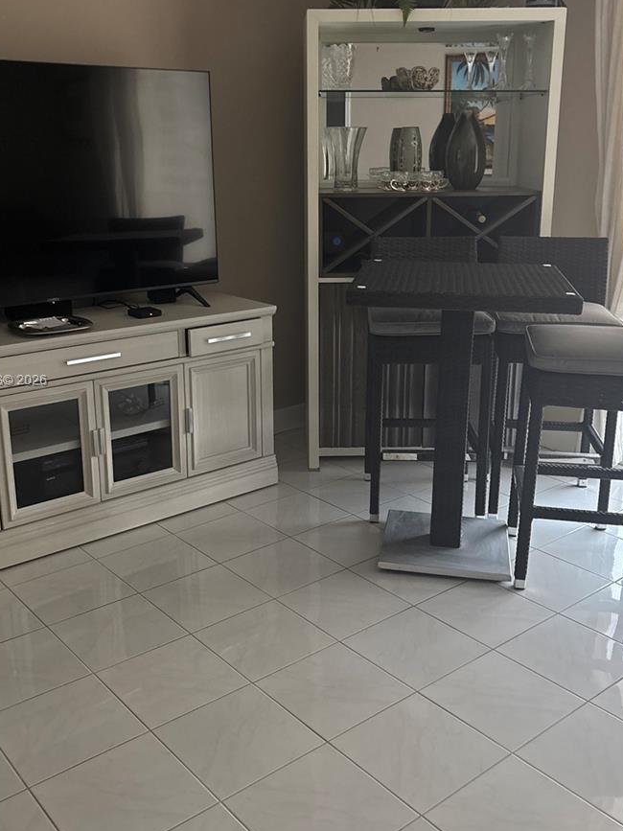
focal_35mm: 36
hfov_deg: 39.6
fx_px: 864
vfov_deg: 51.3
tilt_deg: -15.8
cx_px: 301
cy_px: 381
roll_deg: +0.2
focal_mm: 5.96
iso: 500
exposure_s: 1/30
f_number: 1.6
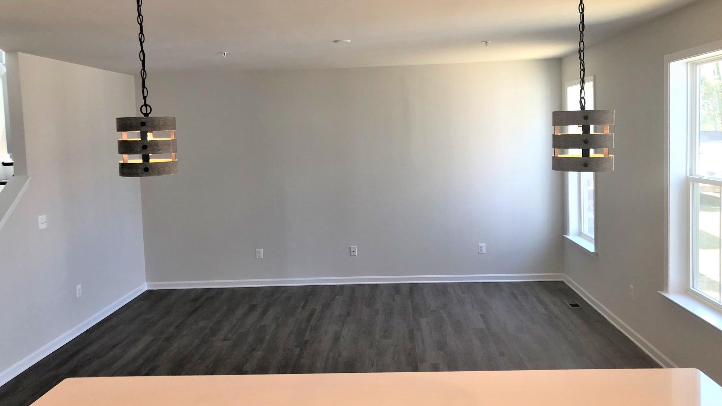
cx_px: 362
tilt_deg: -4.3
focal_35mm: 31
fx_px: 594
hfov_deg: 62.6
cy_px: 181
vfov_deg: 37.7
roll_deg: +3.0
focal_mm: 3.99
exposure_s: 1/40
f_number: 1.8
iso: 25
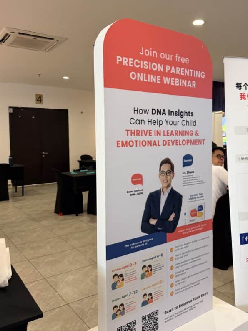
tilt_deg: -4.5
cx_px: 148
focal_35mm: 31
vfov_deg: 58.3
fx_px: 296
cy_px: 152
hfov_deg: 45.2
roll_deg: +2.5
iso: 125
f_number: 1.78
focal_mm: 6.76
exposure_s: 1/50
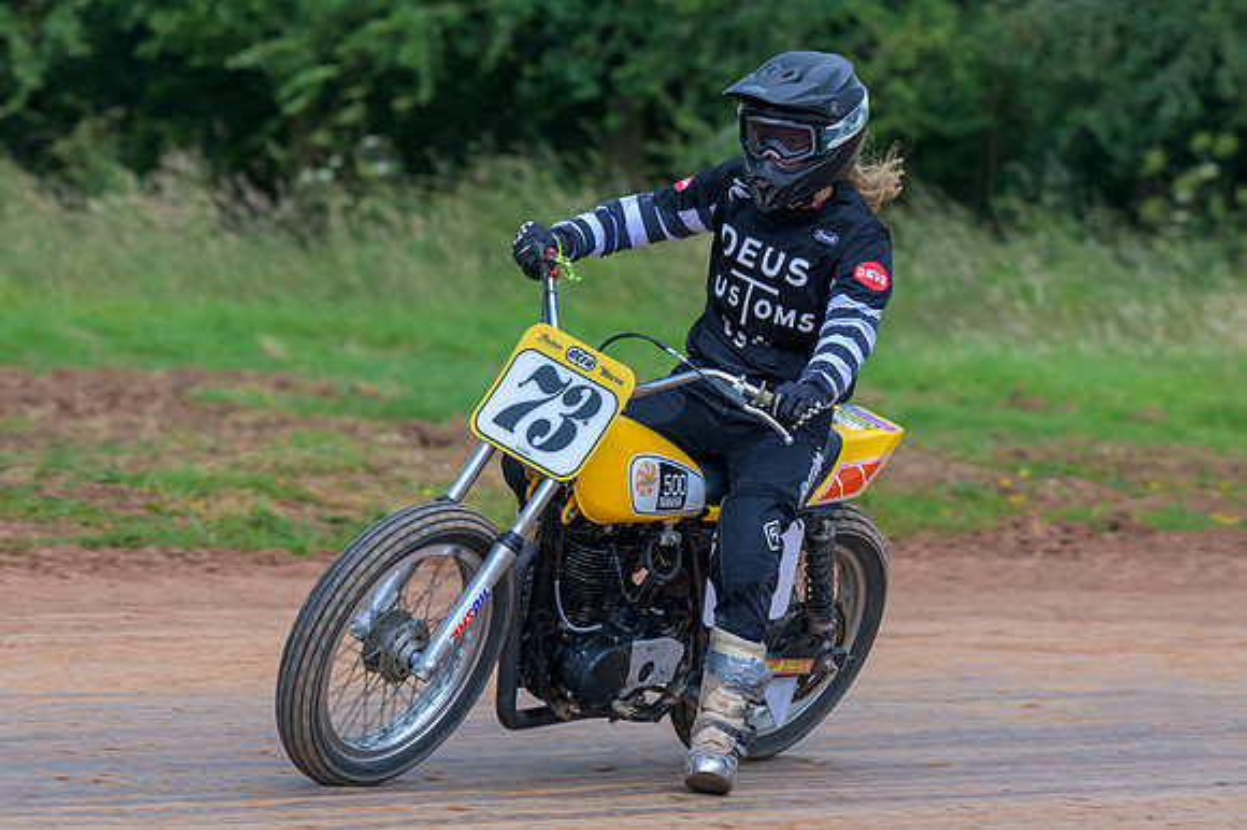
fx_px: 8350
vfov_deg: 5.7
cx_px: 502
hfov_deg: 8.5
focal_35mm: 241
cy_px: 496
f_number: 4
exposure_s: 1/500
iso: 180
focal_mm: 135
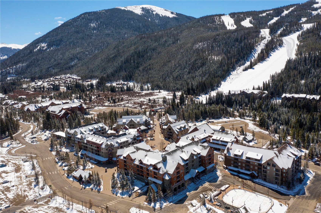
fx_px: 250
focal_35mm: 28
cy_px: 106
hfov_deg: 65.5
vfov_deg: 46.4
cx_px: 160
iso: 100
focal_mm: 10.26
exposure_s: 1/1000
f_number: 6.3
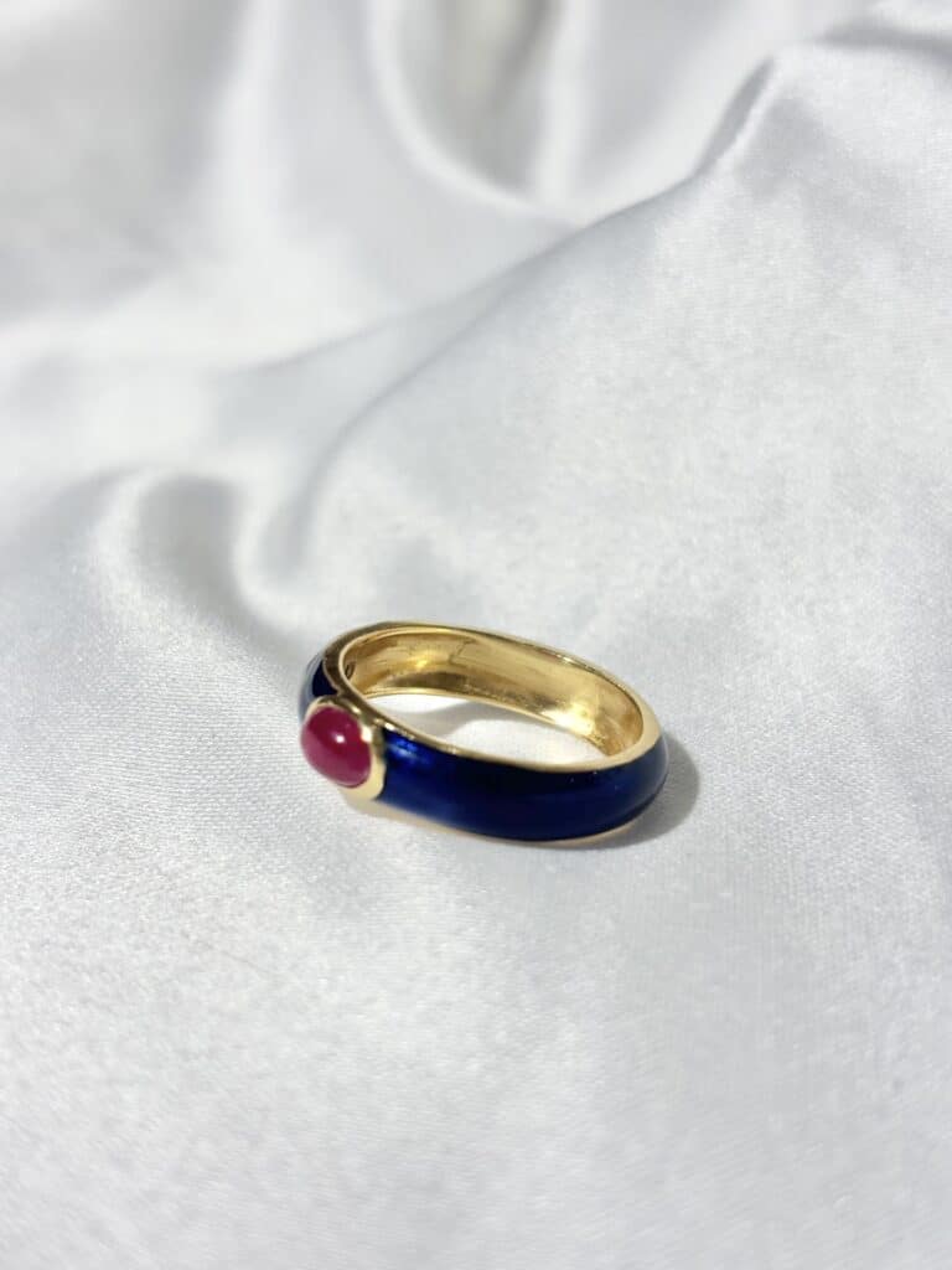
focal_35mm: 52
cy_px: 635
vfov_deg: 36.8
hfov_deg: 28.0
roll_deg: +9.6
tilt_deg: -25.2
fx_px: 1907
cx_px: 476
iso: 32
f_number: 1.6
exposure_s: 1/414
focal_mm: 5.96
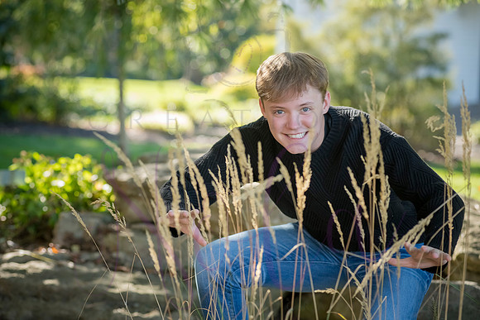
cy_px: 160
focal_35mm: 105
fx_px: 1400
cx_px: 240
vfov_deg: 13.0
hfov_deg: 19.5
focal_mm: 105
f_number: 4.5
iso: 800
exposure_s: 1/640
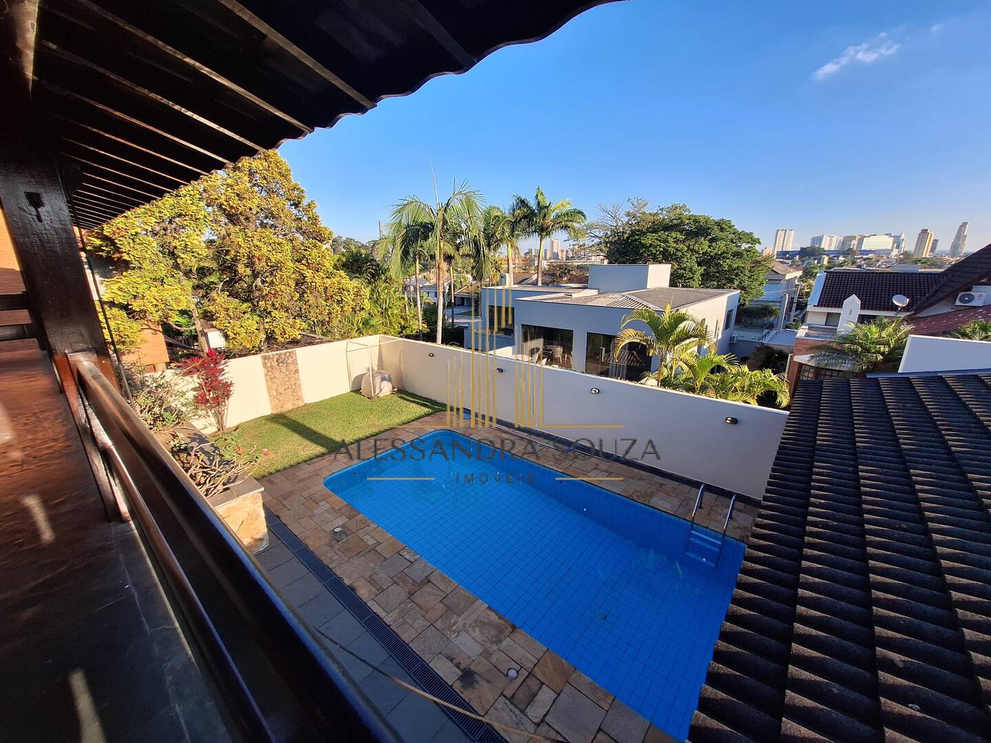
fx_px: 372
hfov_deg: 106.2
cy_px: 372
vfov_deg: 89.9
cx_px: 496
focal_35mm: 13
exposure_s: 1/845
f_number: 2.2
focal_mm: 1.74
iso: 40
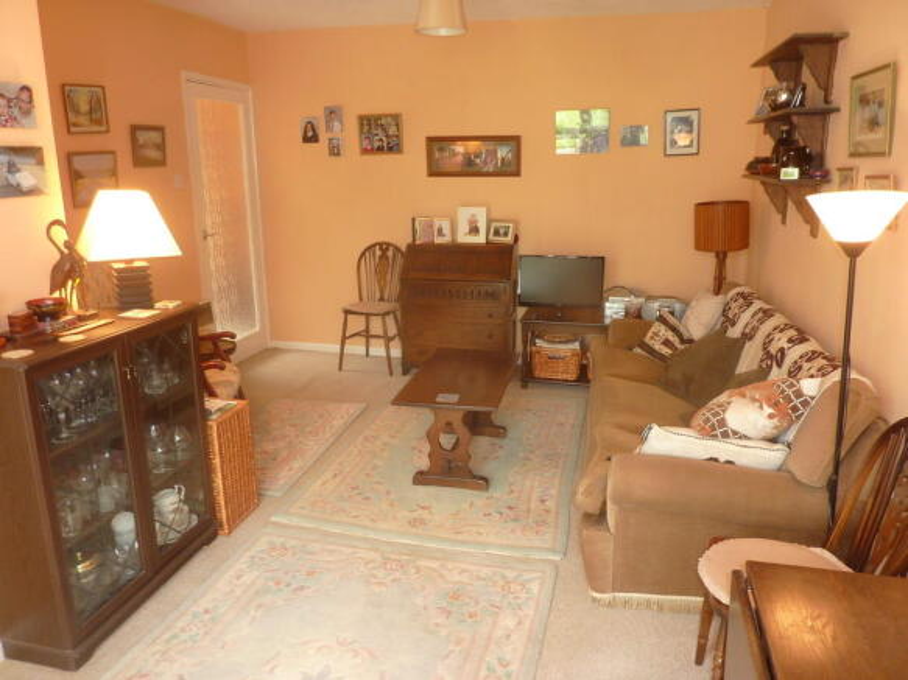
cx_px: 454
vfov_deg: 54.9
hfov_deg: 69.4
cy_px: 340
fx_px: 656
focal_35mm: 25
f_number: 3.3
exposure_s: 1/10
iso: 100
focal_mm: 4.1
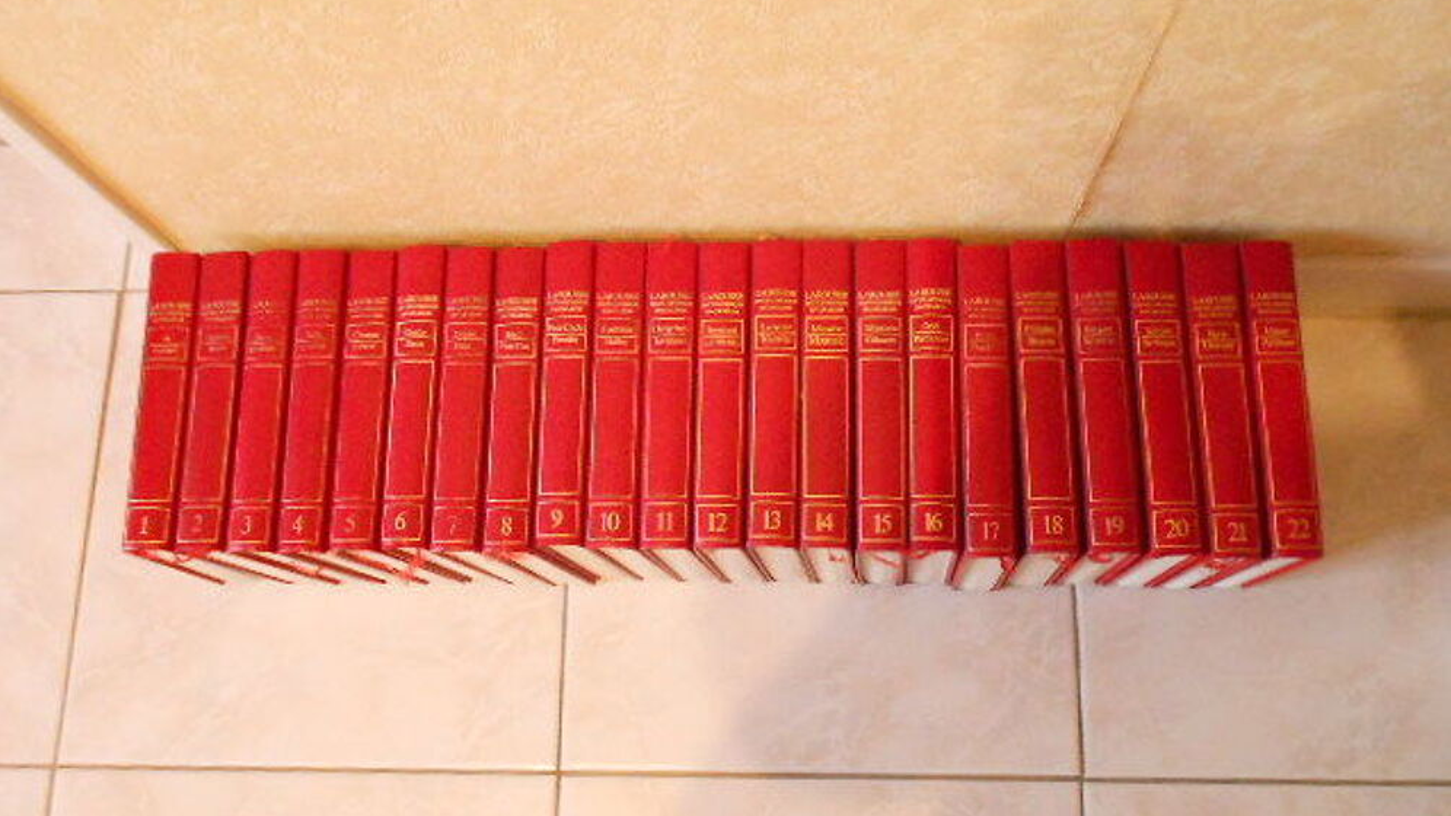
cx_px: 726
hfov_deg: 56.6
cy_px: 431
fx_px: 1346
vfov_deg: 33.7
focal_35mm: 35
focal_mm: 6
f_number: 3.6
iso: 800
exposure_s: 1/25
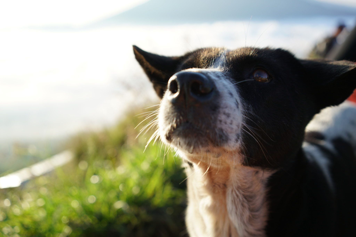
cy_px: 118
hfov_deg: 54.4
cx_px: 178
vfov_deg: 37.8
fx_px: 346
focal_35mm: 35
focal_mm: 35
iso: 100
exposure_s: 1/200
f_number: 4.5
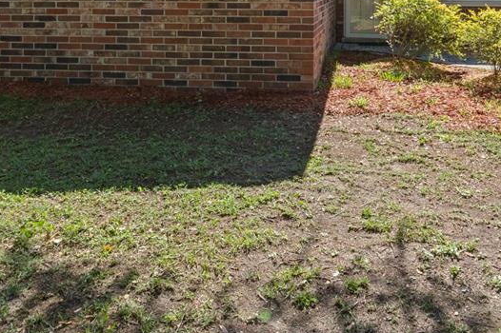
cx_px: 318
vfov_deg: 33.4
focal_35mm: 37
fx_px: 515
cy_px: 13
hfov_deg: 51.3
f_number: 22
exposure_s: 1/30
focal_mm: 19
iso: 1600
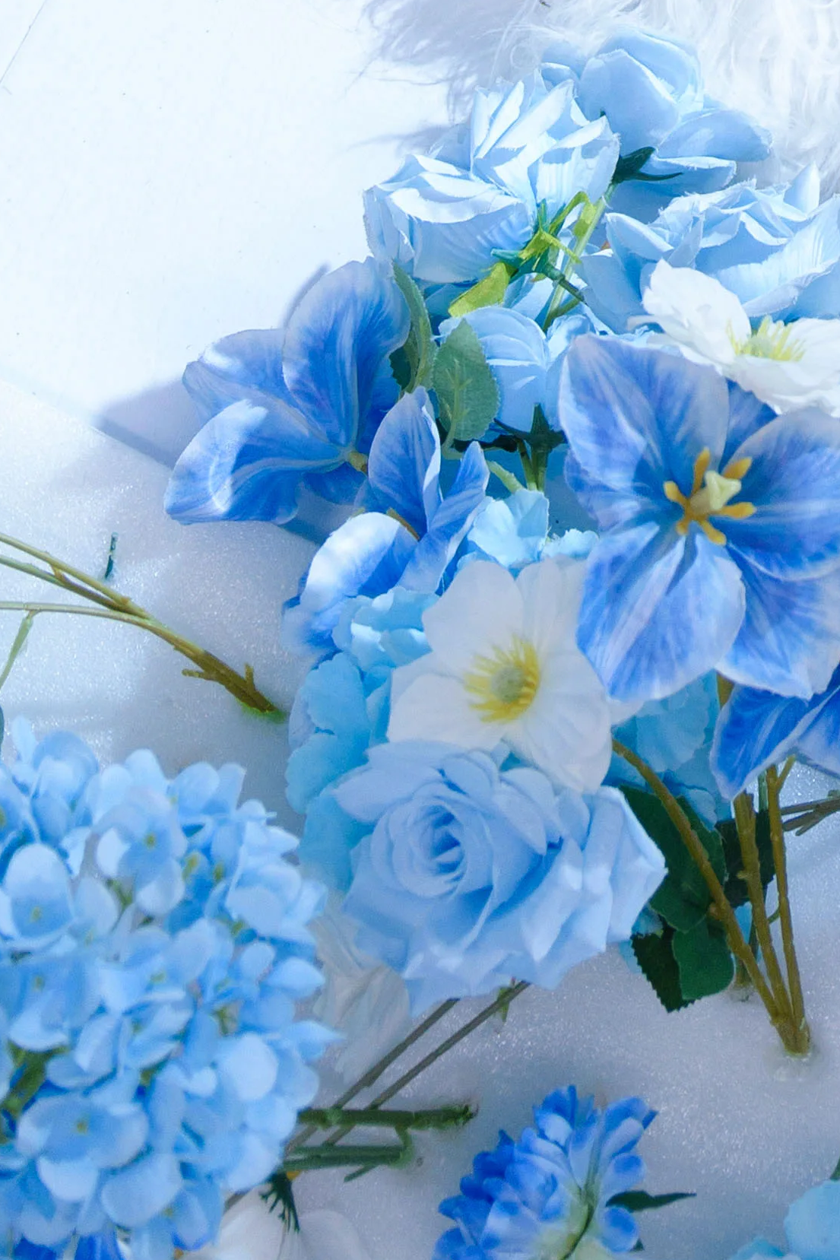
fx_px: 5179
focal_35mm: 148
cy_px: -1390
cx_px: 1701
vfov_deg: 12.1
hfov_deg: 8.7
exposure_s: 1/250
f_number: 2.8
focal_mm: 35
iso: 400
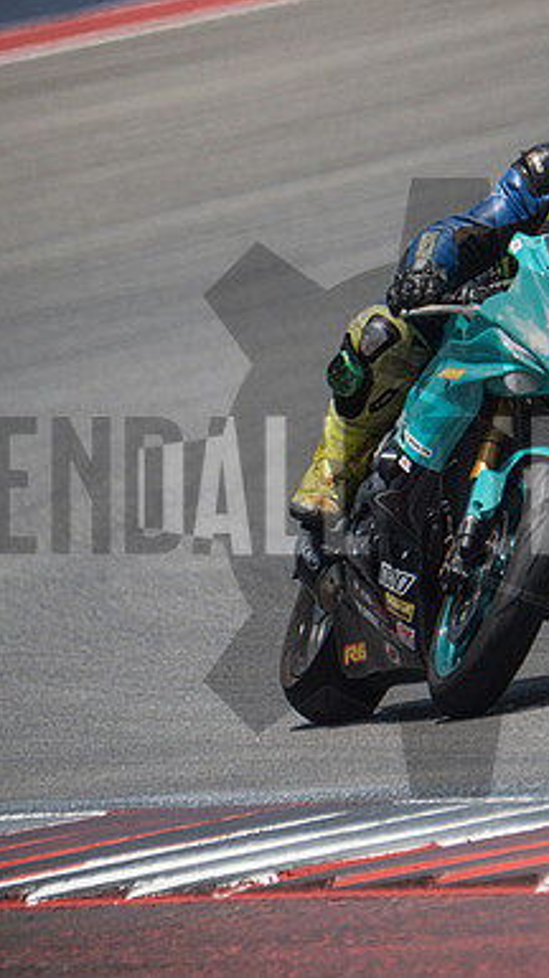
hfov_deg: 1.3
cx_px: 450
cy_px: 489
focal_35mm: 948
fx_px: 24582
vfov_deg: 2.3
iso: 640
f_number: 5.6
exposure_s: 1/2000
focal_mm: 400
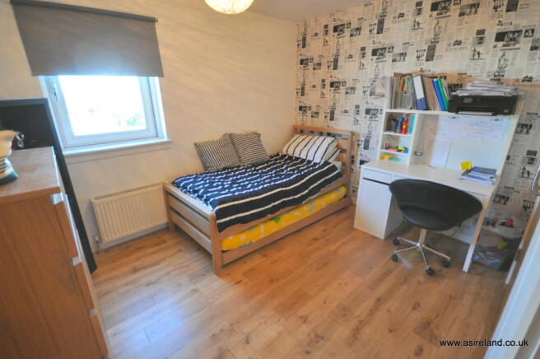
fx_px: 225
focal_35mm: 15
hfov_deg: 100.4
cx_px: 270
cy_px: 180
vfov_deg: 77.2
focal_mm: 10
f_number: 4
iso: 800
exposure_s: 1/60
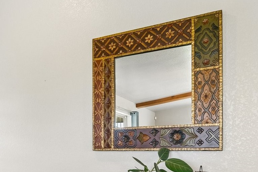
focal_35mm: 40
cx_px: 44
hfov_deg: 45.4
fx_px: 287
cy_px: 151
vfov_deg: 32.0
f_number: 6.3
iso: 200
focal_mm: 10
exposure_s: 1/40
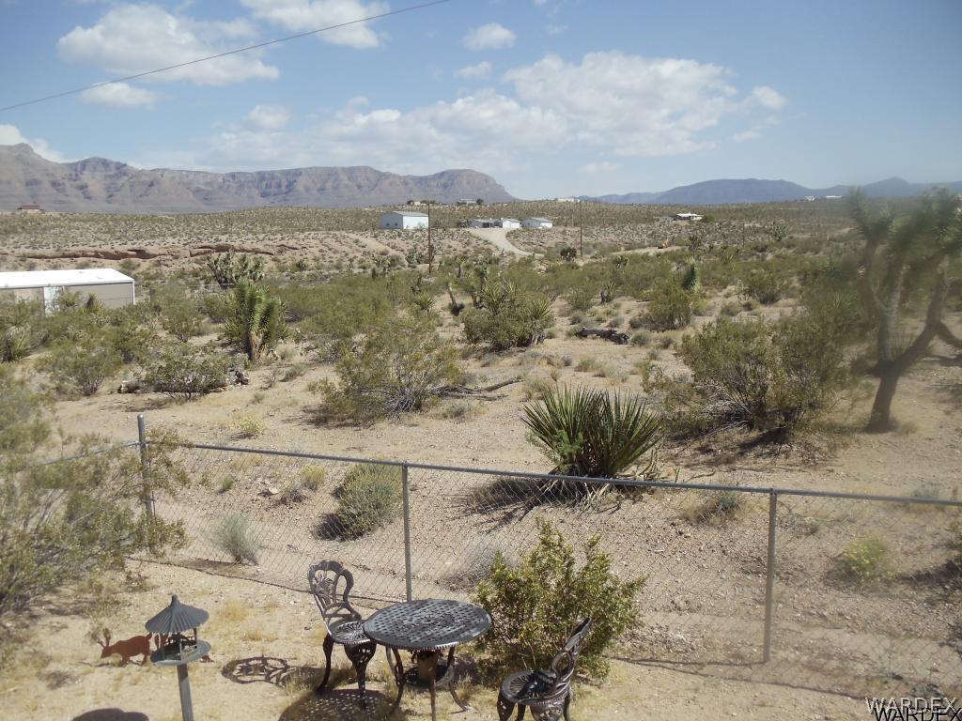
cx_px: 481
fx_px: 1223
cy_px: 360
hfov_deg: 42.9
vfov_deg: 32.9
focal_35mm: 44
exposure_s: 1/400
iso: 100
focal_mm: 6
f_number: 7.1
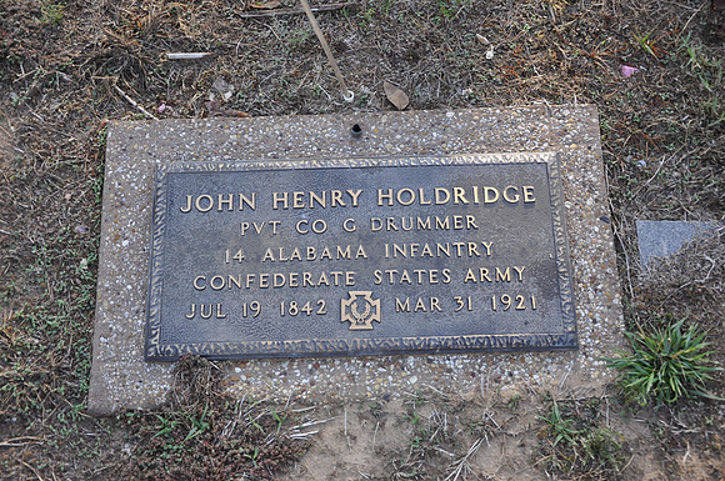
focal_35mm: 45
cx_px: 362
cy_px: 240
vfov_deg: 29.8
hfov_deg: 43.7
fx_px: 905
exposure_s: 1/100
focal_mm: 30
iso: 400
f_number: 5
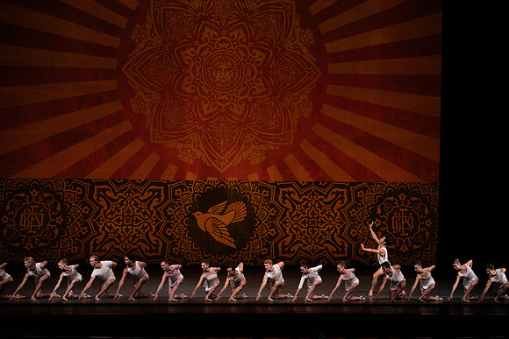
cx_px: 254
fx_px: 1414
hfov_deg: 20.4
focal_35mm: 100
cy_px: 170
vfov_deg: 13.7
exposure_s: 1/400
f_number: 8
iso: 6400
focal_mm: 100
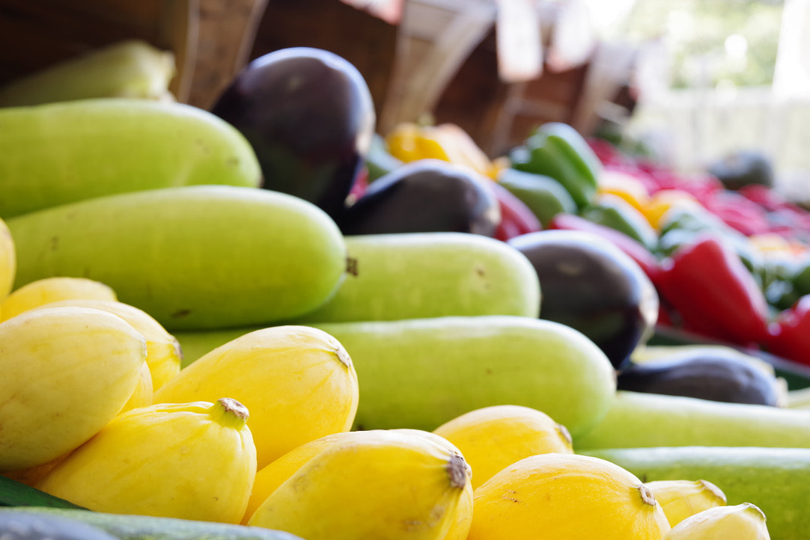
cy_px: 360
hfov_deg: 28.4
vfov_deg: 19.1
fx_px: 1598
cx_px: 367
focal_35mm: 71
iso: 400
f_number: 5.6
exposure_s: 1/60
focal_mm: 48
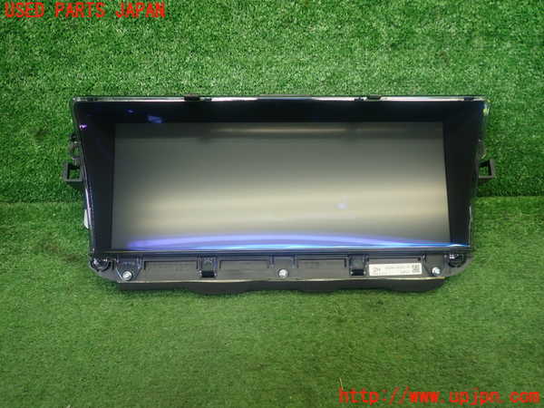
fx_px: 471
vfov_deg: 46.8
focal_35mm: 30
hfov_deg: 60.0
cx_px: 272
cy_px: 204
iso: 200
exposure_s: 1/60
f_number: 2.3
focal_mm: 5.4
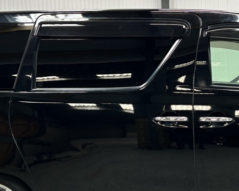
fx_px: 559
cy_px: 98
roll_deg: +1.6
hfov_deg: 23.9
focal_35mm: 79
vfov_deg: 19.4
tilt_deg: -2.6
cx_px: 182
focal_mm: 5.7
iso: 50
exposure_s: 1/100
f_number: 1.5
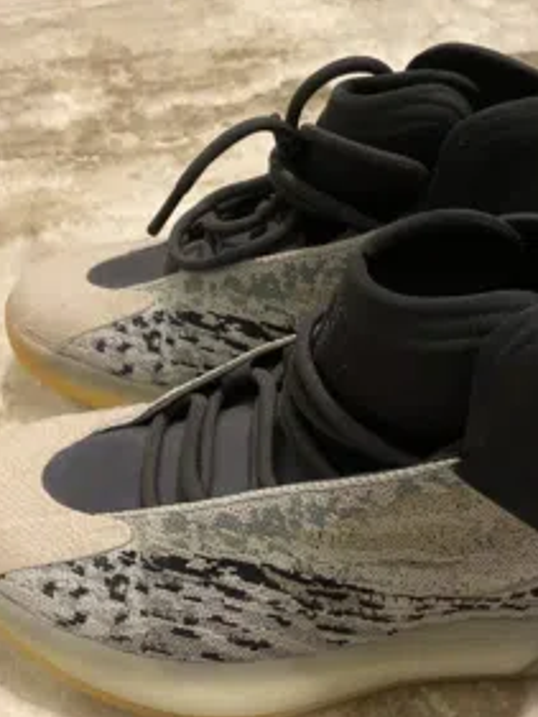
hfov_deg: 38.5
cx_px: 331
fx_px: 766
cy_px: 487
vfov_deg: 49.1
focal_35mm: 37
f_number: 1.8
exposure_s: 1/25
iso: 640
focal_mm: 4.25
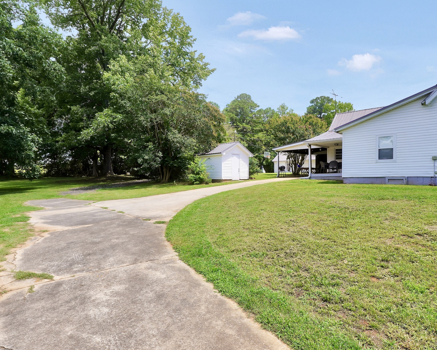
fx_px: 272
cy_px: 180
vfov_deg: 65.5
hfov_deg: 77.5
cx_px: 233
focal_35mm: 21
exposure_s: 1/125
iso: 100
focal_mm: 10
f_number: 9
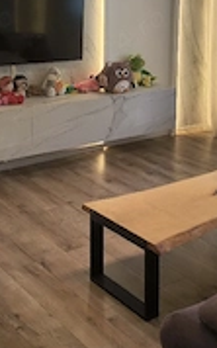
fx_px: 588
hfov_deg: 20.9
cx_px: 141
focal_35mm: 62
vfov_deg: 32.3
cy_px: 80
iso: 214
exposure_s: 1/52.1
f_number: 1.8
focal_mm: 4.81
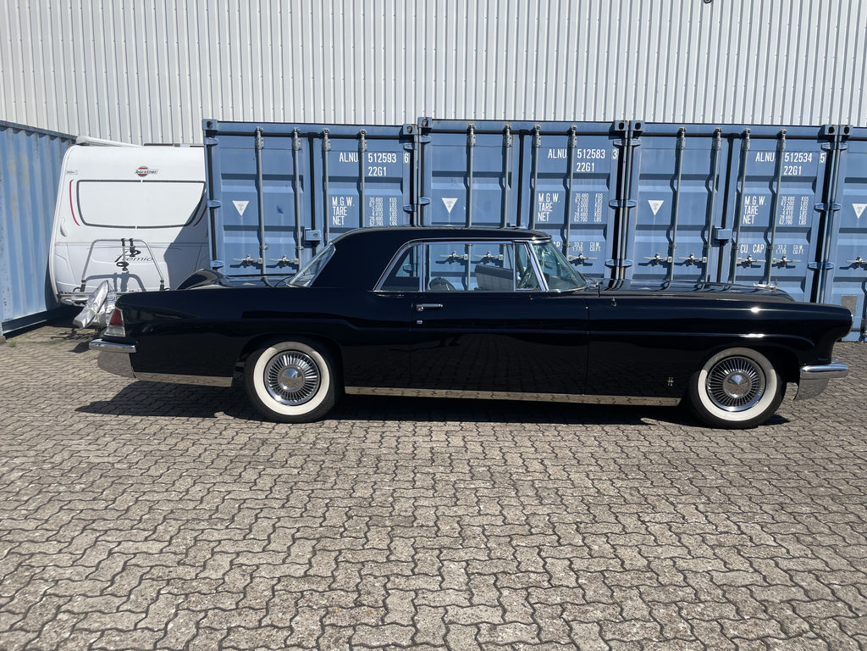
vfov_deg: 53.1
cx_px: 434
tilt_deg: -8.7
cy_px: 326
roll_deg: -0.8
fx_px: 651
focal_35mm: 26
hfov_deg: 67.3
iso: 32
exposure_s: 1/5051
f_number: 1.6
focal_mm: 4.2
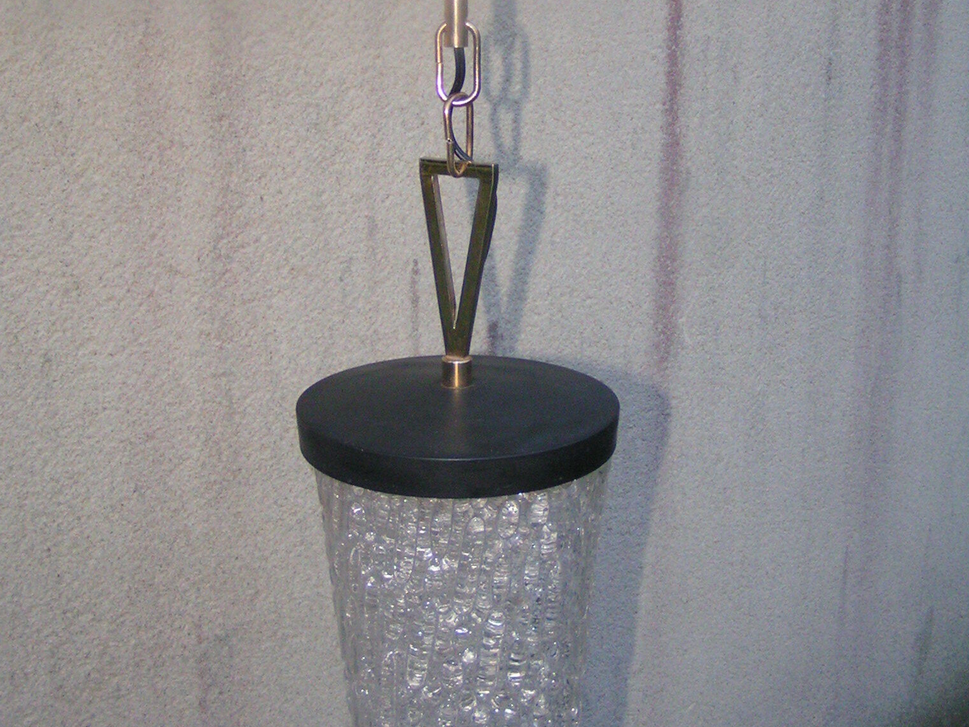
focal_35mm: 51
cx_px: 483
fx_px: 1427
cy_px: 261
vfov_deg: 28.4
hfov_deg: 37.5
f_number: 2.8
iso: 200
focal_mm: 5.8
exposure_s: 1/40
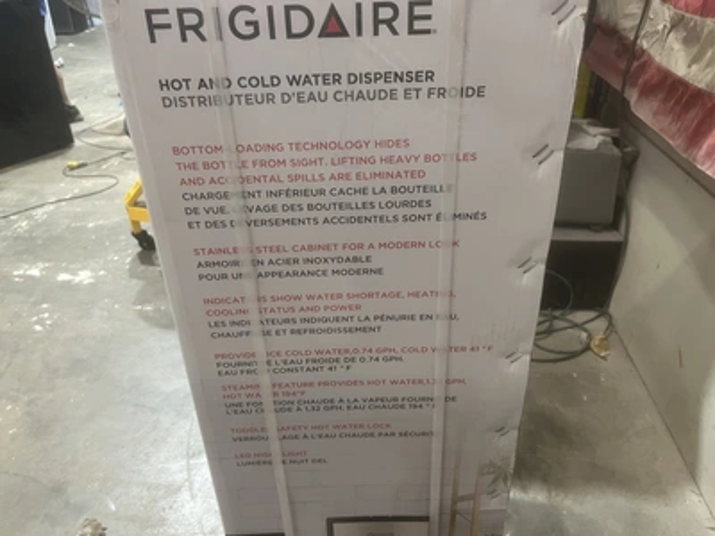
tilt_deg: -30.1
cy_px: 268
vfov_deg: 53.1
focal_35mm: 26
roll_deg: +0.5
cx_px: 358
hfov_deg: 67.3
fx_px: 537
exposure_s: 1/60
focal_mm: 5.1
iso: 125
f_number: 1.6
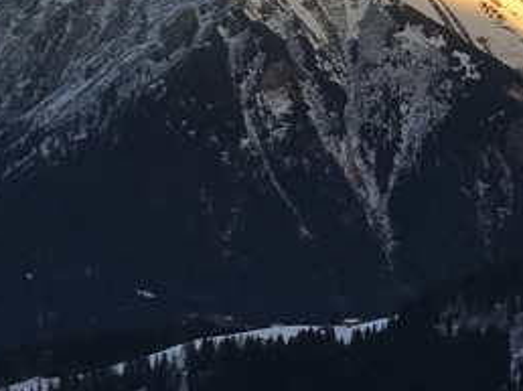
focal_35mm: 242
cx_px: 1188
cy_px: -89
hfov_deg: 7.7
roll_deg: +0.2
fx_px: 3653
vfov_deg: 6.1
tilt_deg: +2.2
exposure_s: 1/236
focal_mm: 6
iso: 16
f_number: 2.4
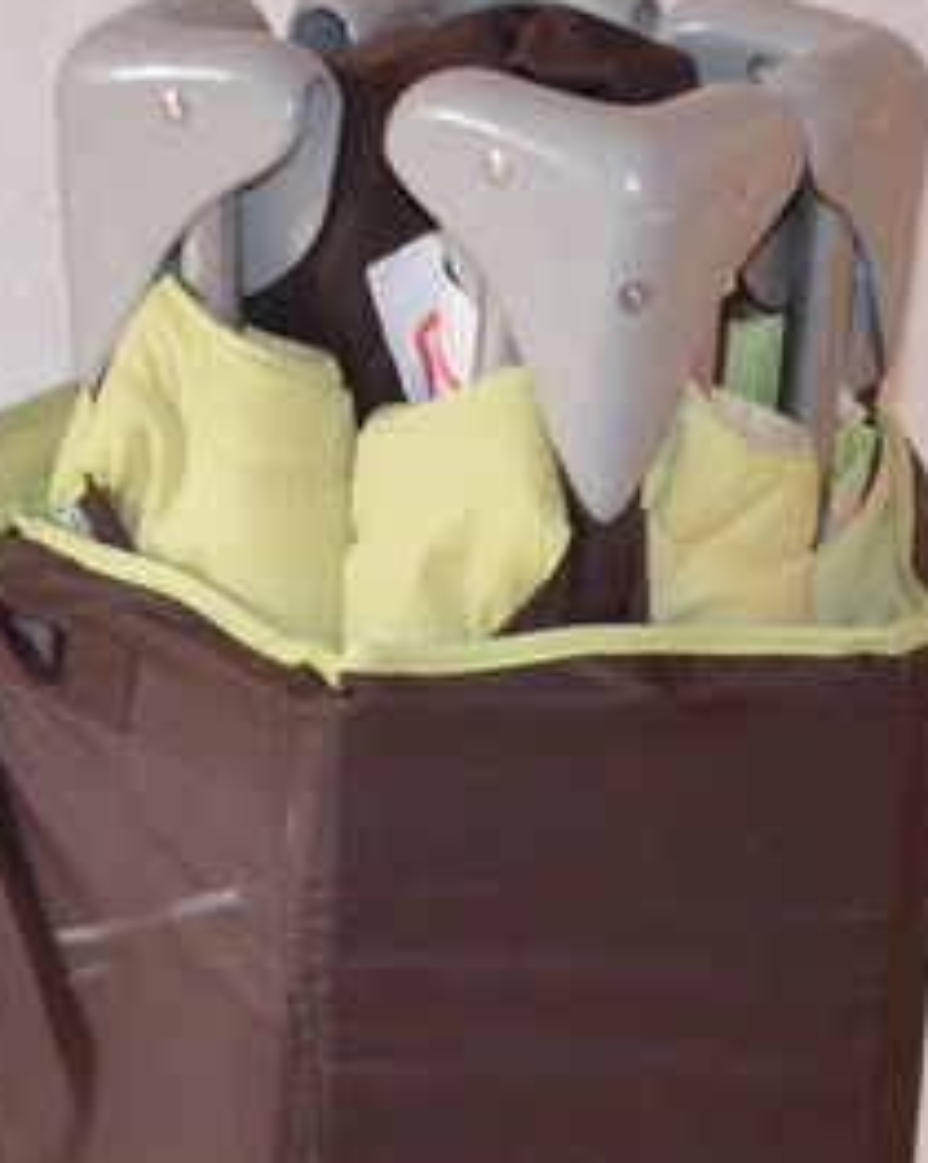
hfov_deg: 14.4
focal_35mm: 107
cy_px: 1017
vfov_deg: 17.7
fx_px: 3678
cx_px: 552
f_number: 3.8
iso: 2800
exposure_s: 1/60
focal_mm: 20
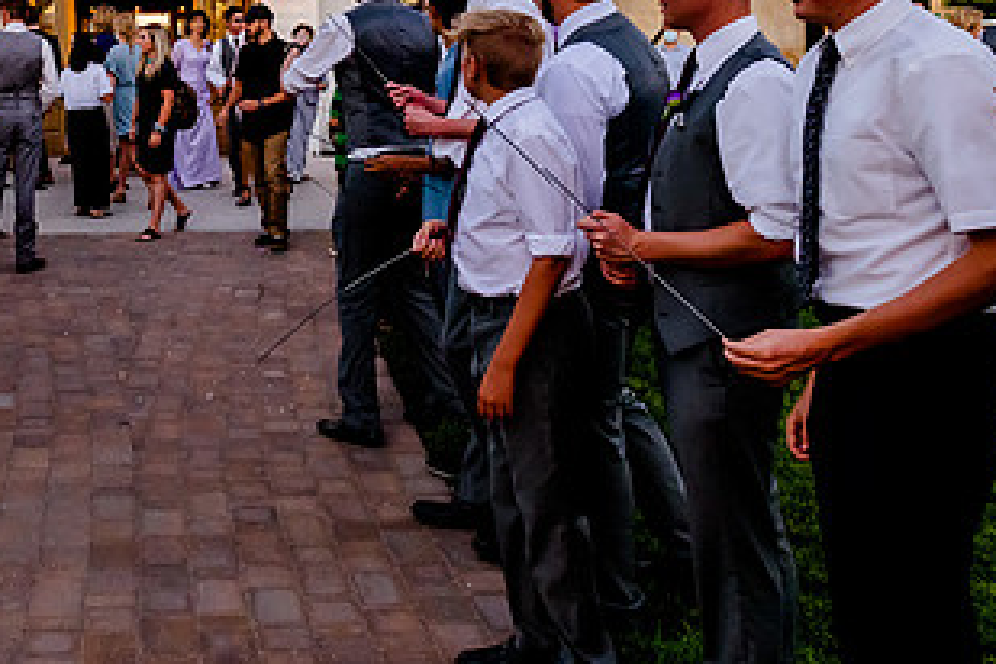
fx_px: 1245
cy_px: 55
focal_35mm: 45
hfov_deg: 41.3
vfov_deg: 28.6
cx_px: 168
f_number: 5
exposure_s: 1/400
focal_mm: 24
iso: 1600
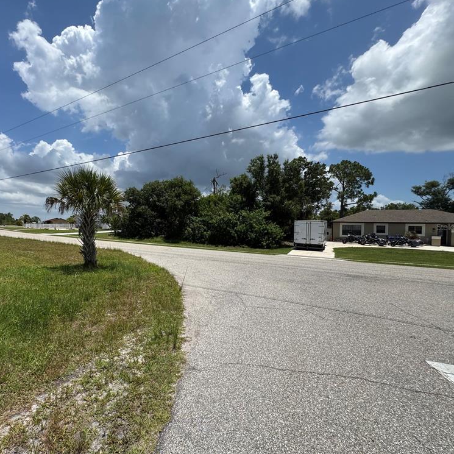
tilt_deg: +0.8
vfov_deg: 84.0
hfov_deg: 81.9
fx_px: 252
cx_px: 161
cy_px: 227
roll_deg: -1.1
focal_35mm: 17
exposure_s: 1/2874
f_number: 2.2
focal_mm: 2.22
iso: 50
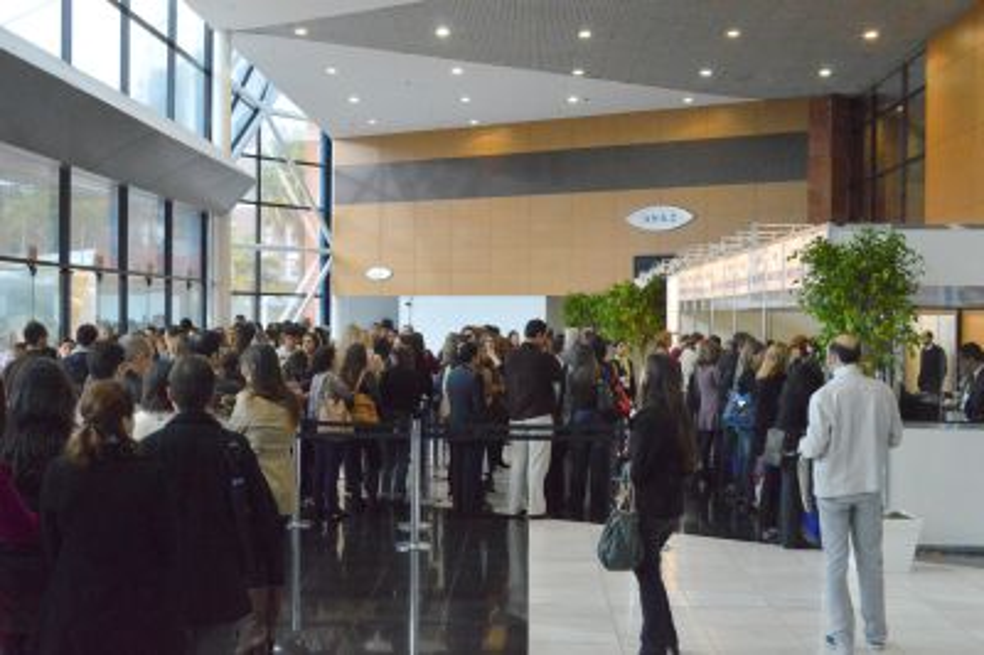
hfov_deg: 41.1
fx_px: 1311
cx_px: 492
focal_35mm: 48
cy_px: 328
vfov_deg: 28.0
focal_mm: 32
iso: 6400
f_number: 9
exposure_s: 1/320
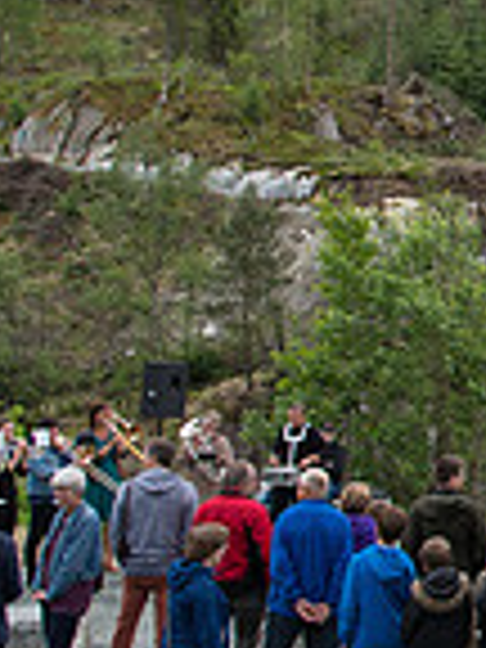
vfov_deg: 21.0
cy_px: 250
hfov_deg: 14.5
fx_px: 1741
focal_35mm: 93
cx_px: 783
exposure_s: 1/320
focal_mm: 24
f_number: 7.1
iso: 560
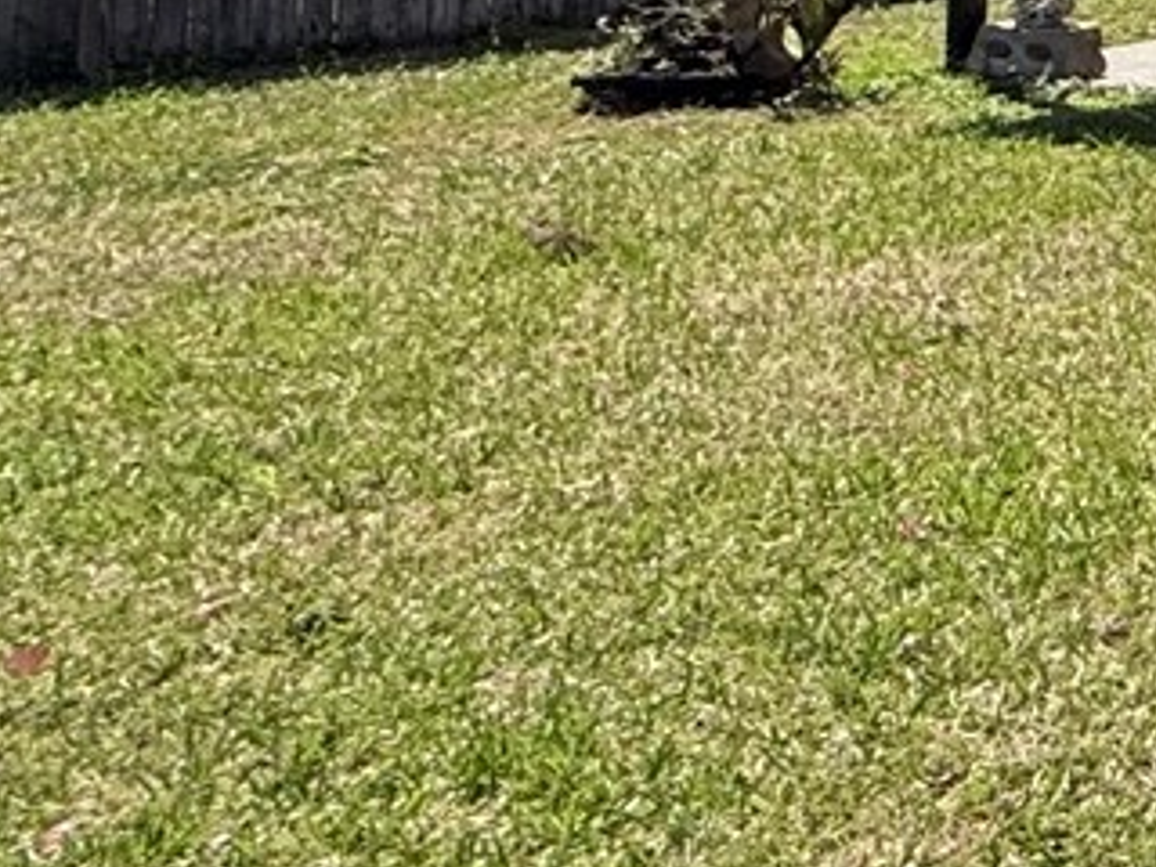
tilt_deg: +4.4
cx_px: 2865
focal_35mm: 70
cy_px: -448
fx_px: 2338
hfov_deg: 14.6
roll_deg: -1.6
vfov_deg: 18.5
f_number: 2.2
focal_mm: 2.22
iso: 50
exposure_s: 1/1961
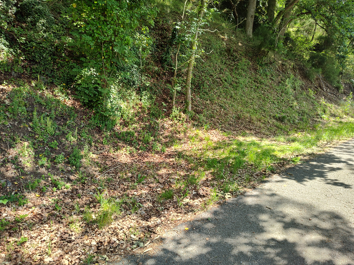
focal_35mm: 24
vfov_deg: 56.8
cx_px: 182
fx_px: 245
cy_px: 134
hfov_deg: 71.6
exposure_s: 1/455
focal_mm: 5.56
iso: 100
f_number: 1.88
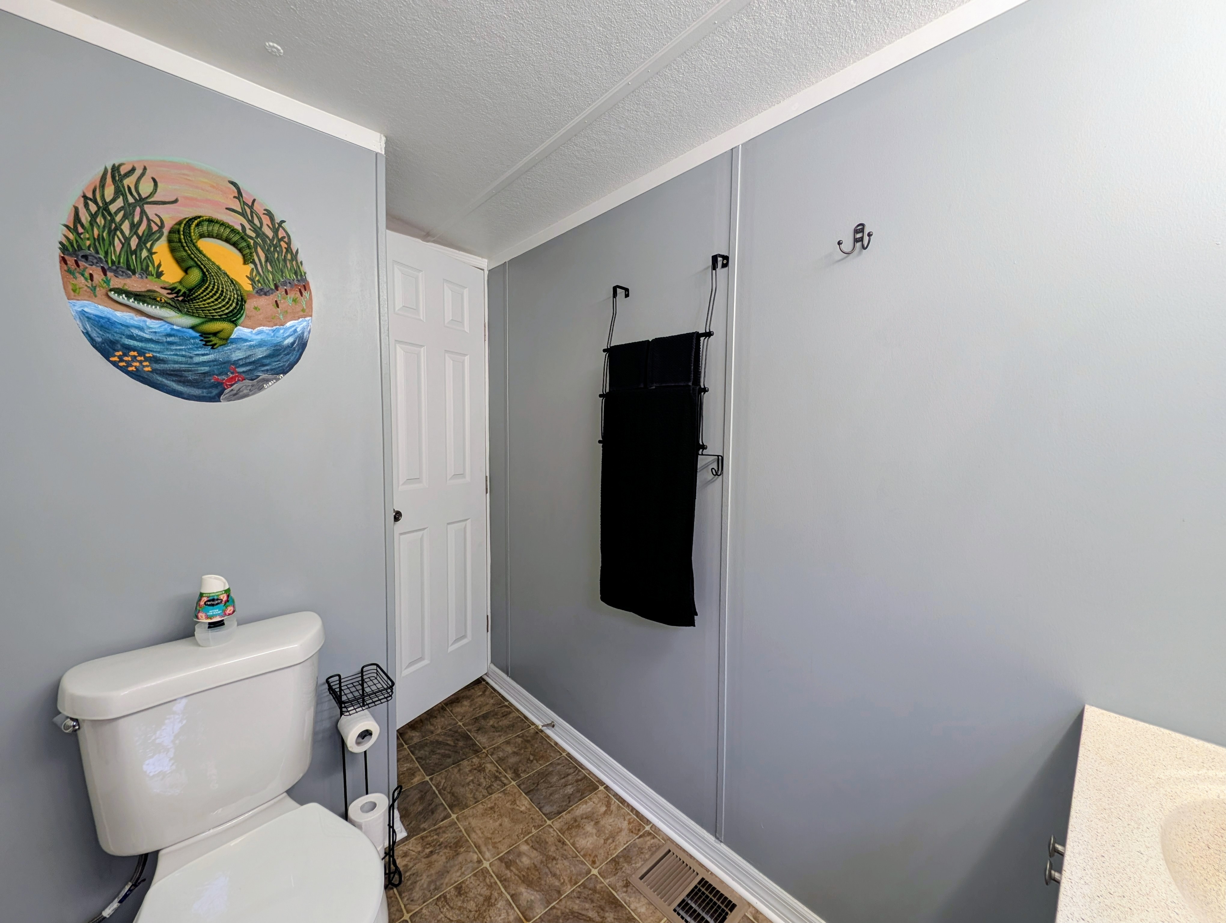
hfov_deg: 110.5
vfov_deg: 94.6
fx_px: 426
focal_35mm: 12
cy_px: 462
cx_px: 613
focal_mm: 2.23
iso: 57
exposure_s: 1/24
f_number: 1.95
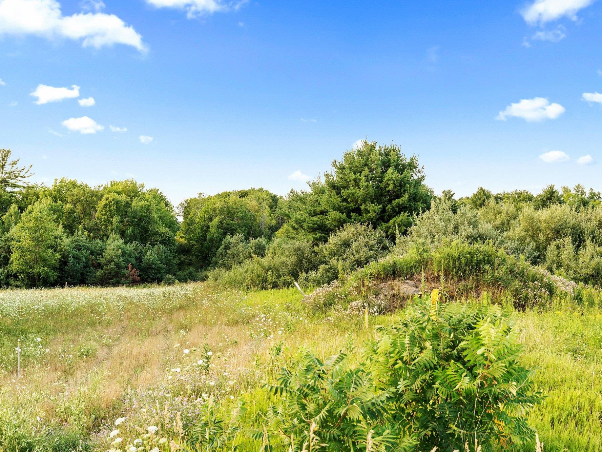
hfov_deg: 45.4
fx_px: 719
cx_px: 314
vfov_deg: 34.9
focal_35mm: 41
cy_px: 225
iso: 250
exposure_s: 1/125
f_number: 5
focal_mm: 37.3
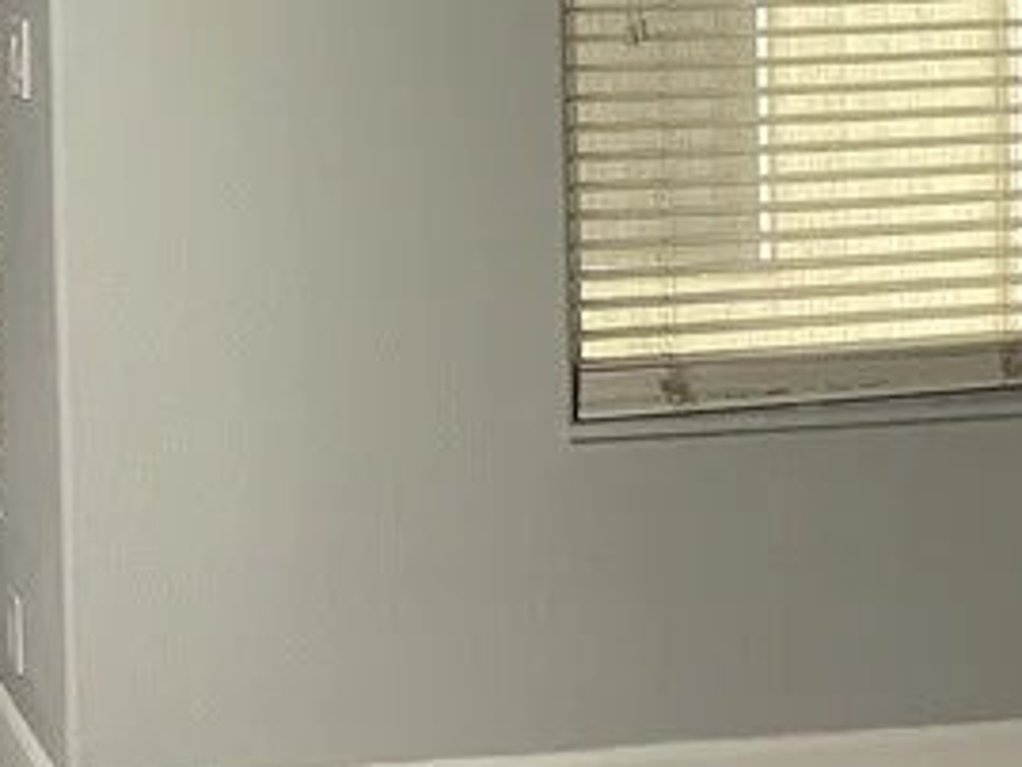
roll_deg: +0.3
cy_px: -186
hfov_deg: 20.0
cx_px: -23
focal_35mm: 95
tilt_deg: -1.1
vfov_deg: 15.0
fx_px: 2806
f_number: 1.6
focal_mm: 5.1
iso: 200
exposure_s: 1/60
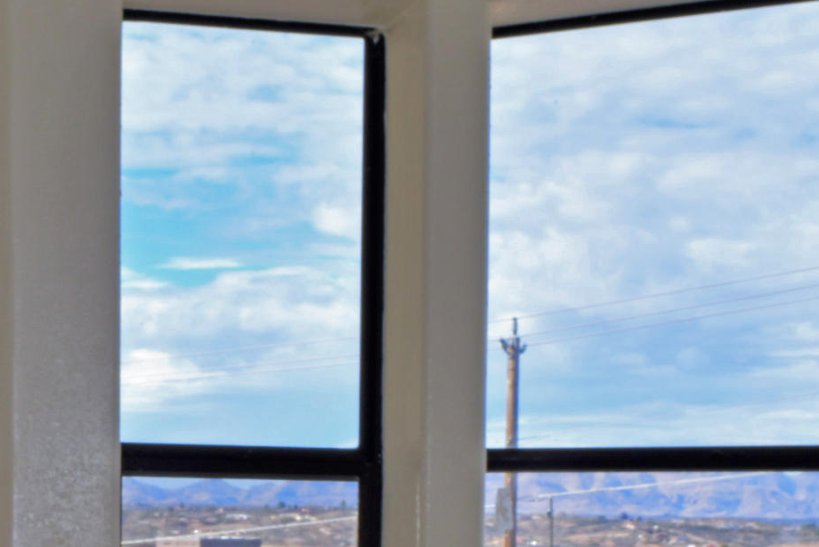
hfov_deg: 23.0
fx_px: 2003
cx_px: 279
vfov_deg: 15.1
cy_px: 636
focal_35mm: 88
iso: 100
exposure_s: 1/60
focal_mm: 18
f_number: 16
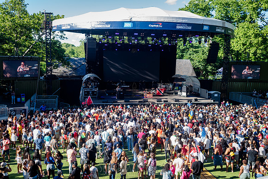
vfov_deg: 37.9
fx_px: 261
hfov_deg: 54.4
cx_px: 134
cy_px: 90
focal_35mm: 35
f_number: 3.5
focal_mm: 35
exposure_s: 1/800
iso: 400
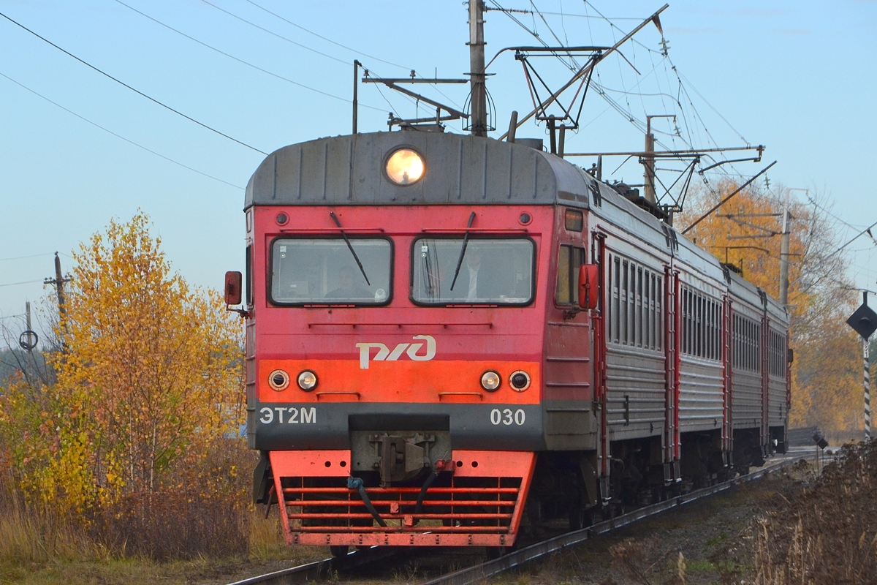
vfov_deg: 7.0
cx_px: 438
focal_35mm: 195
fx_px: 4750
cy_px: 292
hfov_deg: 10.5
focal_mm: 130
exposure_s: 1/500
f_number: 11
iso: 800
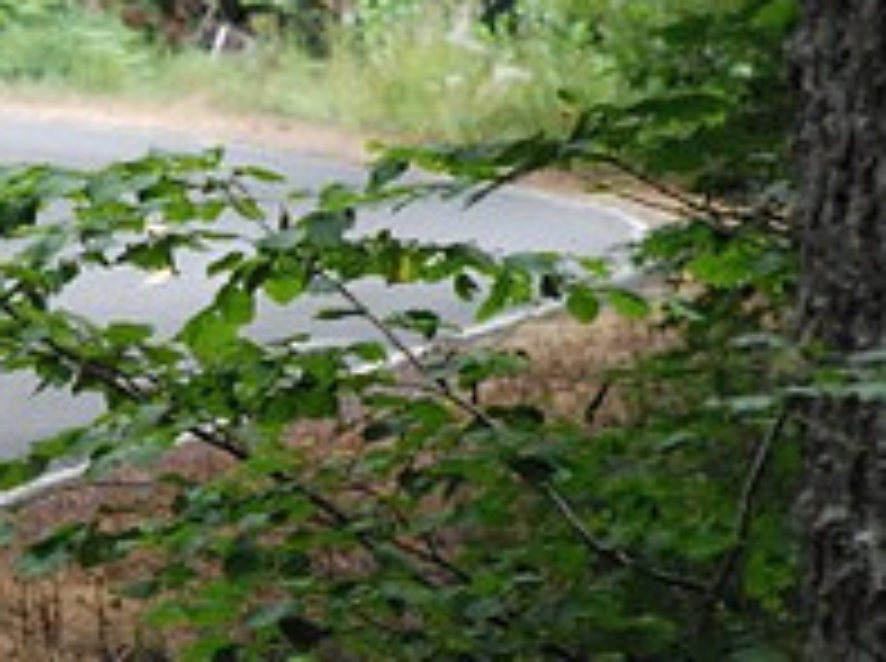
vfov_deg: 2.6
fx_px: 14701
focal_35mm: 575
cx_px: -130
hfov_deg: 3.4
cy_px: 385
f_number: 5.6
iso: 1600
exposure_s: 1/200
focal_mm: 135
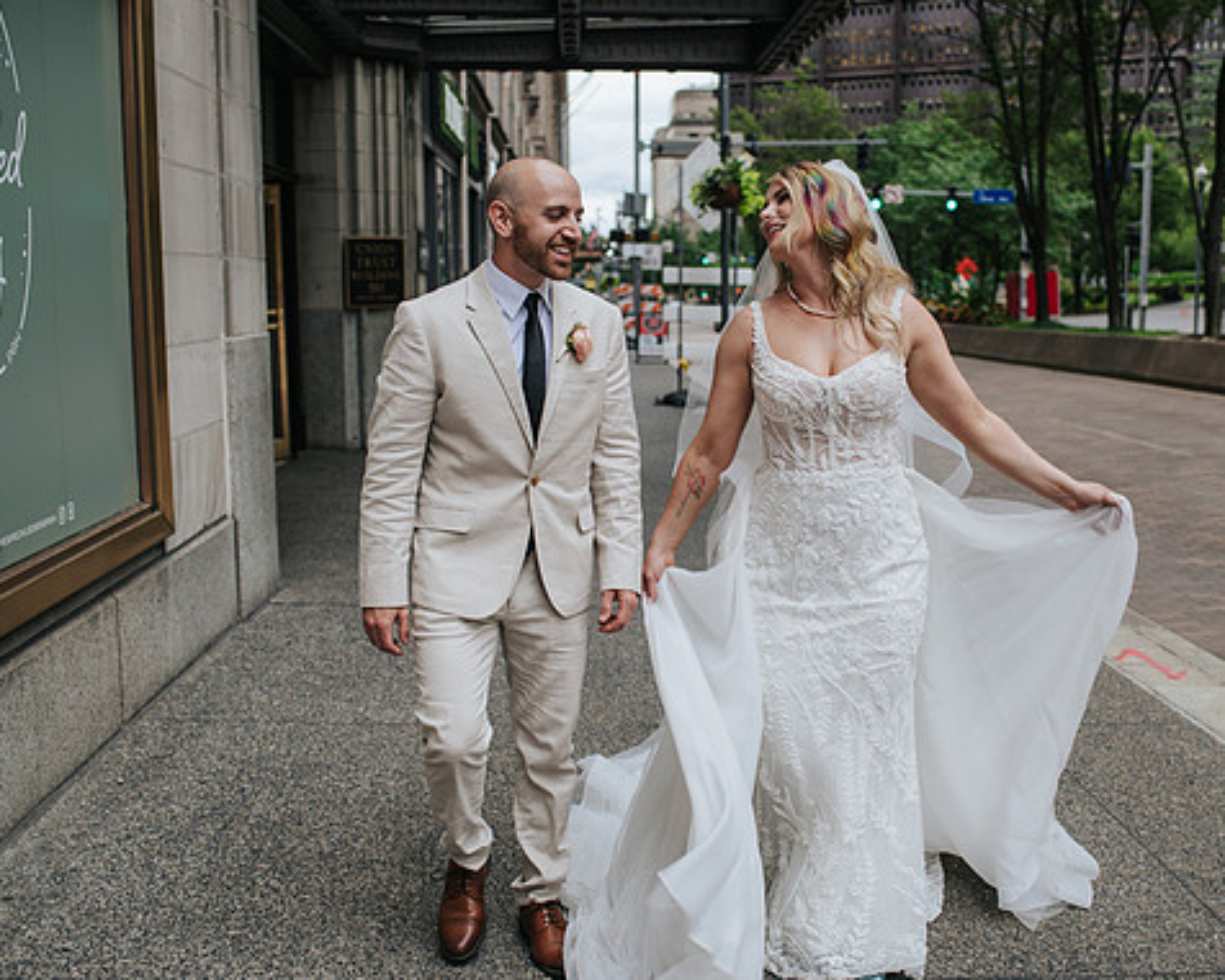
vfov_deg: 37.3
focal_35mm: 40
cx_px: 667
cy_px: 491
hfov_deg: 45.7
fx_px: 1451
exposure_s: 1/320
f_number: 3.2
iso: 280
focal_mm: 35
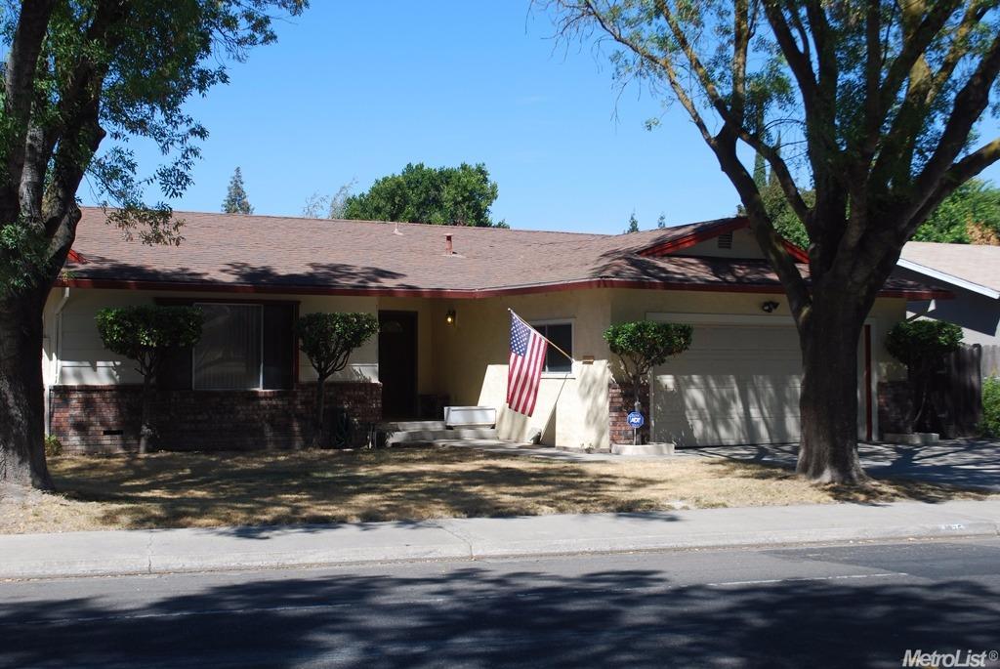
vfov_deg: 28.1
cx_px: 500
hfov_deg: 41.1
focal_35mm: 48
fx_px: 1335
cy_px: 334
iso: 100
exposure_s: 1/160
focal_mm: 32
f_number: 6.3
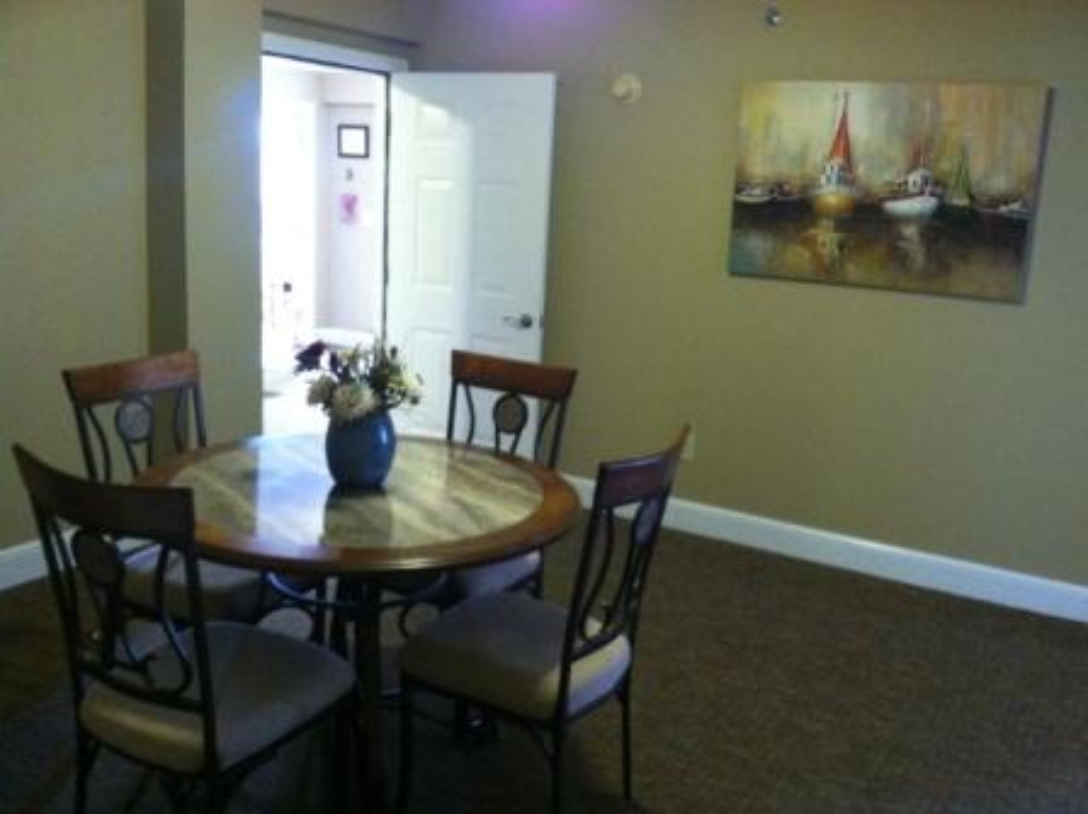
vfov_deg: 40.6
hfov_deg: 52.7
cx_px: 544
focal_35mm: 35
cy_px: 407
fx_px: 1099
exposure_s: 1/15
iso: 500
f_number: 2.8
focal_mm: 3.85
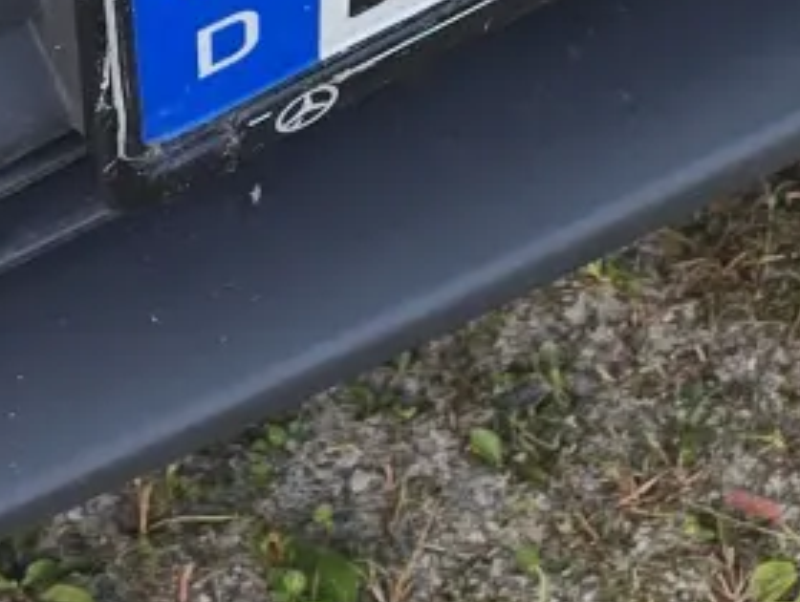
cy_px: -568
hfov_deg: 12.3
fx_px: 3656
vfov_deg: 8.9
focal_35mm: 158
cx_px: 883
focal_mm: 6.3
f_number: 1.7
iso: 32
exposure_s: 1/180
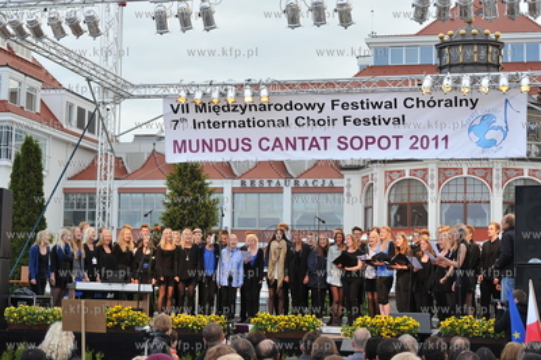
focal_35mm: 70
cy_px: 180
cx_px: 270
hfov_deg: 28.9
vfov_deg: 19.4
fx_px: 1051
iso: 800
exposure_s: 1/250
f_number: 8
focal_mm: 70
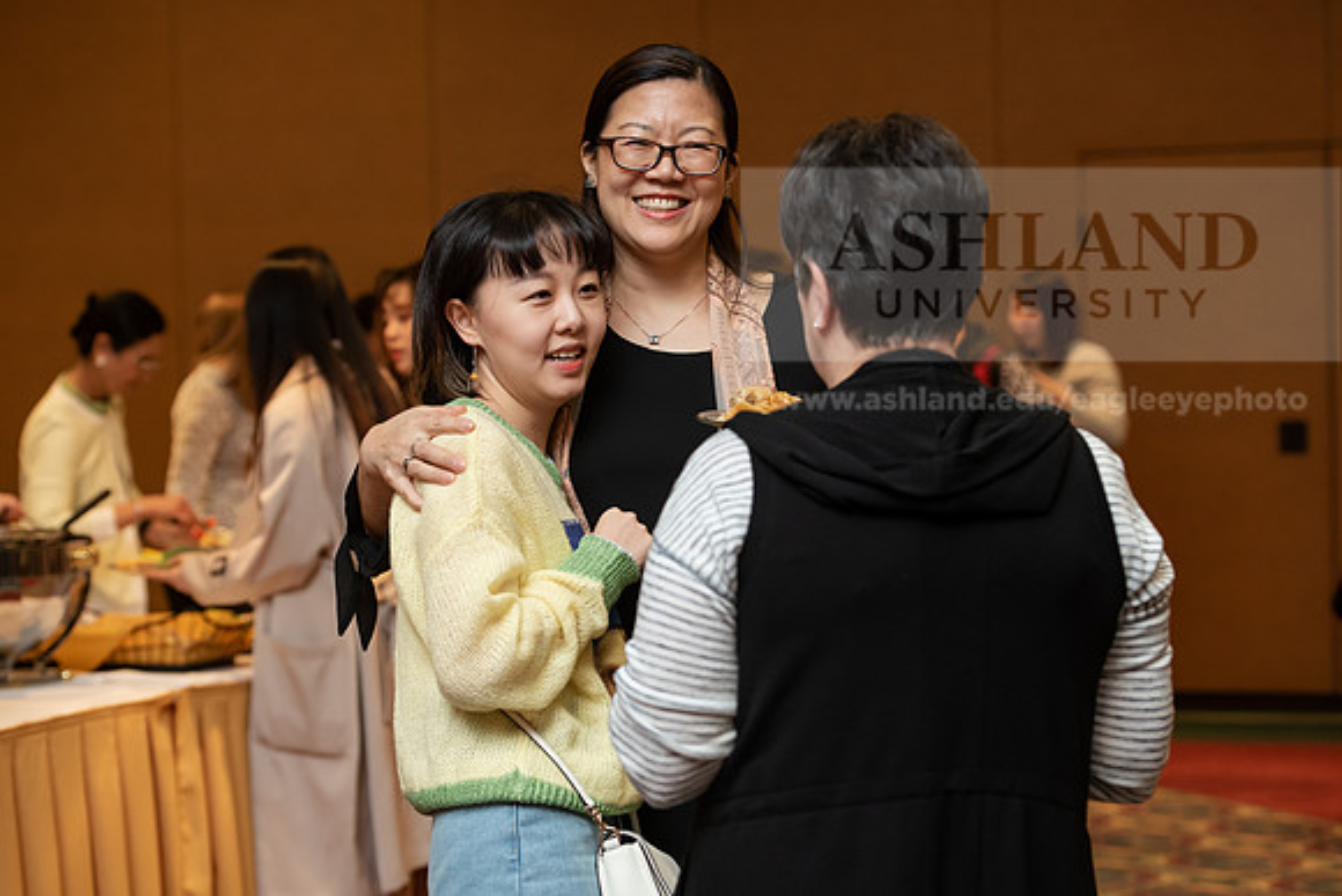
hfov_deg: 23.6
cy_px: 448
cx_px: 671
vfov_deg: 15.9
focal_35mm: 86
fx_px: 3206
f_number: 4.5
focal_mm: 86
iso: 1600
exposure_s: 1/200
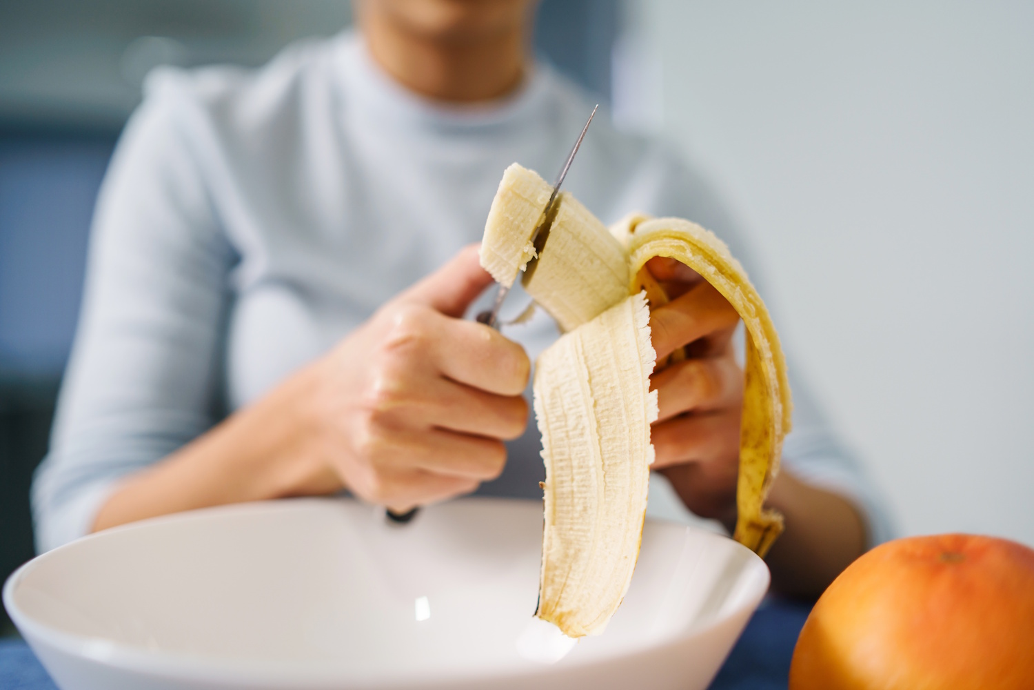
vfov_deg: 37.9
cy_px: 345
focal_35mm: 35
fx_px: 1005
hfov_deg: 54.4
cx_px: 517
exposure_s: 1/125
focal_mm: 35
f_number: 1.4
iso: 200
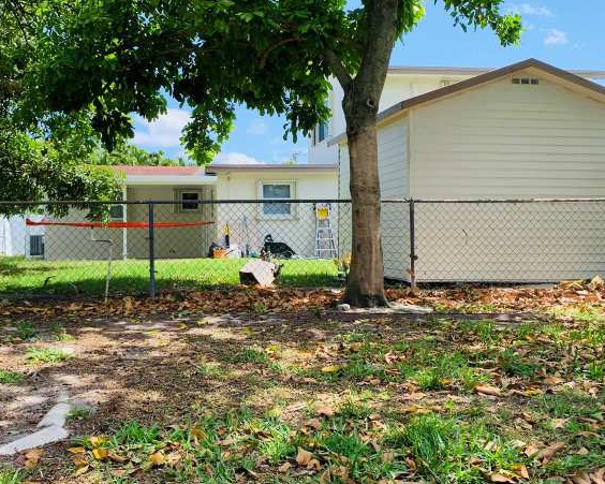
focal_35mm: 36
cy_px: 225
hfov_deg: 49.8
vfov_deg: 41.1
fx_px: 644
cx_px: 230
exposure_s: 1/643
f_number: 1.8
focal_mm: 4.25
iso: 25
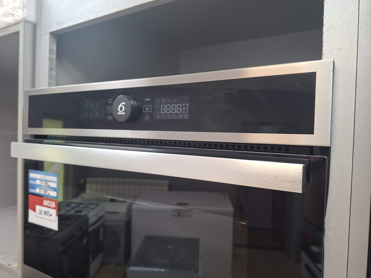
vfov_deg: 58.9
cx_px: 186
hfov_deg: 73.9
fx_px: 247
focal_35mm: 23
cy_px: 139
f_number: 1.8
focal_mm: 5.54
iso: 200
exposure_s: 1/50
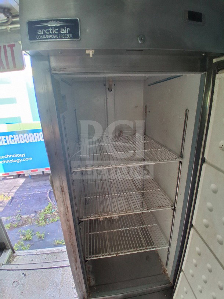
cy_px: 150
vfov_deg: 91.0
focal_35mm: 17
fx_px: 147
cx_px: 112
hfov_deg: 74.7
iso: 125
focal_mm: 1.4
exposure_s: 1/100
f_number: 2.2
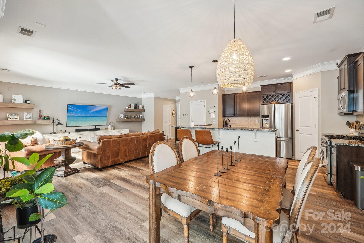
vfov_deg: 77.3
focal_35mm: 15
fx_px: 152
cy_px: 122
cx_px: 182
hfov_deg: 100.4
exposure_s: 1/10
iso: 400
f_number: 8
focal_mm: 10
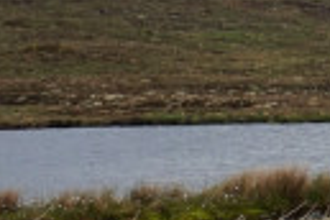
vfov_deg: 6.4
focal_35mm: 214
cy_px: 40
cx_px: 959
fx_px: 1962
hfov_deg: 8.3
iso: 100
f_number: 11
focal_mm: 23
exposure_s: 1/80
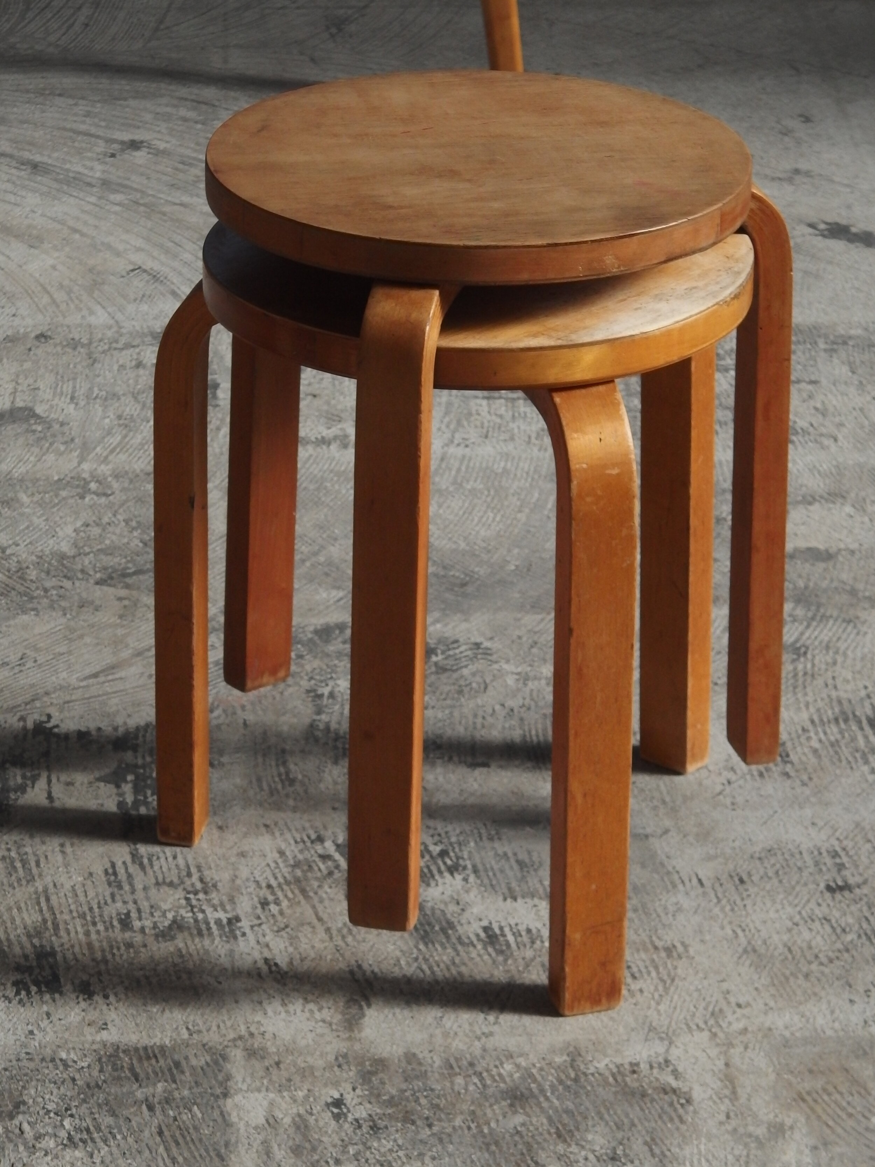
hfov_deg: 11.4
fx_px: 4381
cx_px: 438
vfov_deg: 15.2
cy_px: 584
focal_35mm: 130
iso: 400
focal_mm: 23.5
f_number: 5
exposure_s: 1/2000
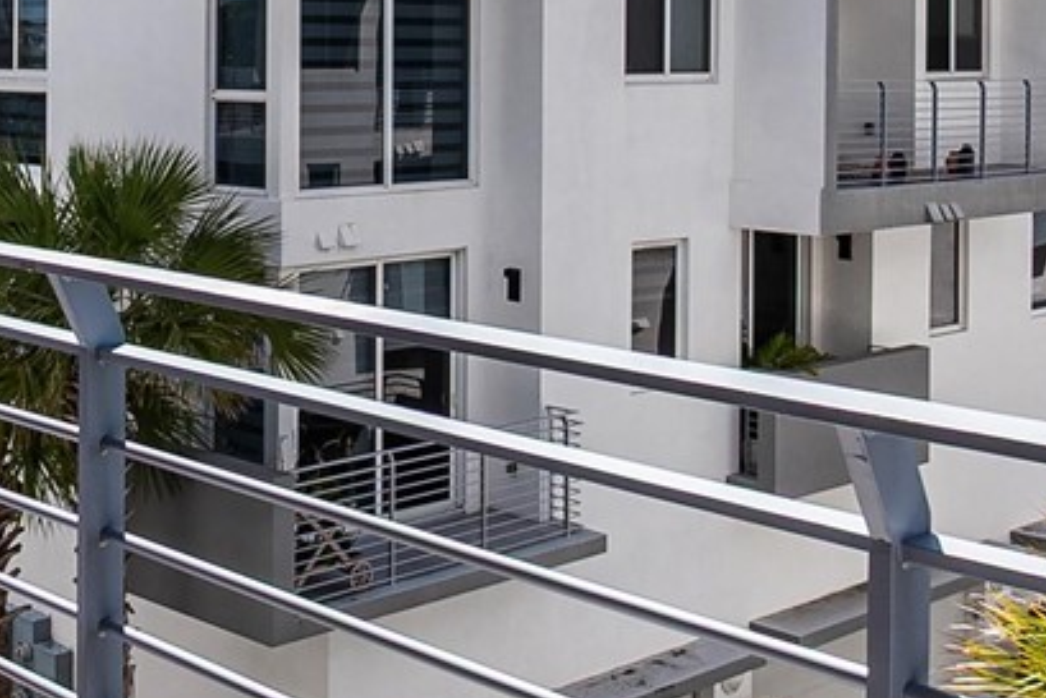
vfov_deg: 22.7
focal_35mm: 58
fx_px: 1686
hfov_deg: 34.0
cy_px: 54
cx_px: 302
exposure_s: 1/160
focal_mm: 7
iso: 100
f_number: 5.6
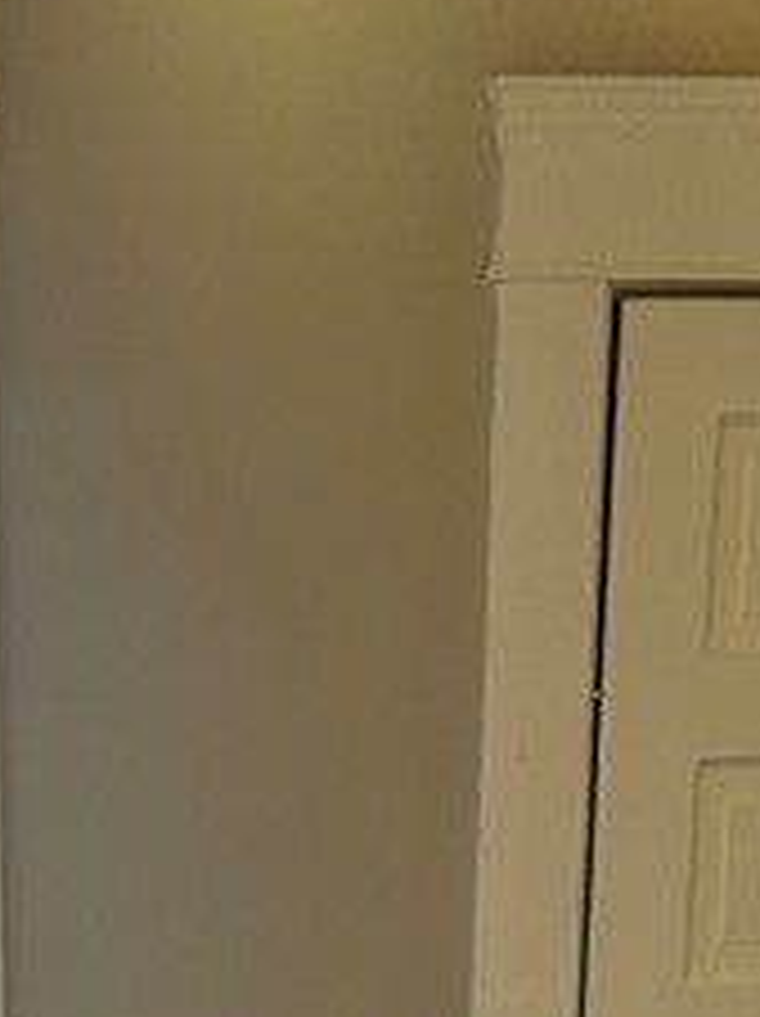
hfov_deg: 12.4
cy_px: 1800
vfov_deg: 14.7
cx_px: 76
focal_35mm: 118
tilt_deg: -22.8
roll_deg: +1.9
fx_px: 3461
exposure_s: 1/60
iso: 160
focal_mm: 5.7
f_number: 1.5
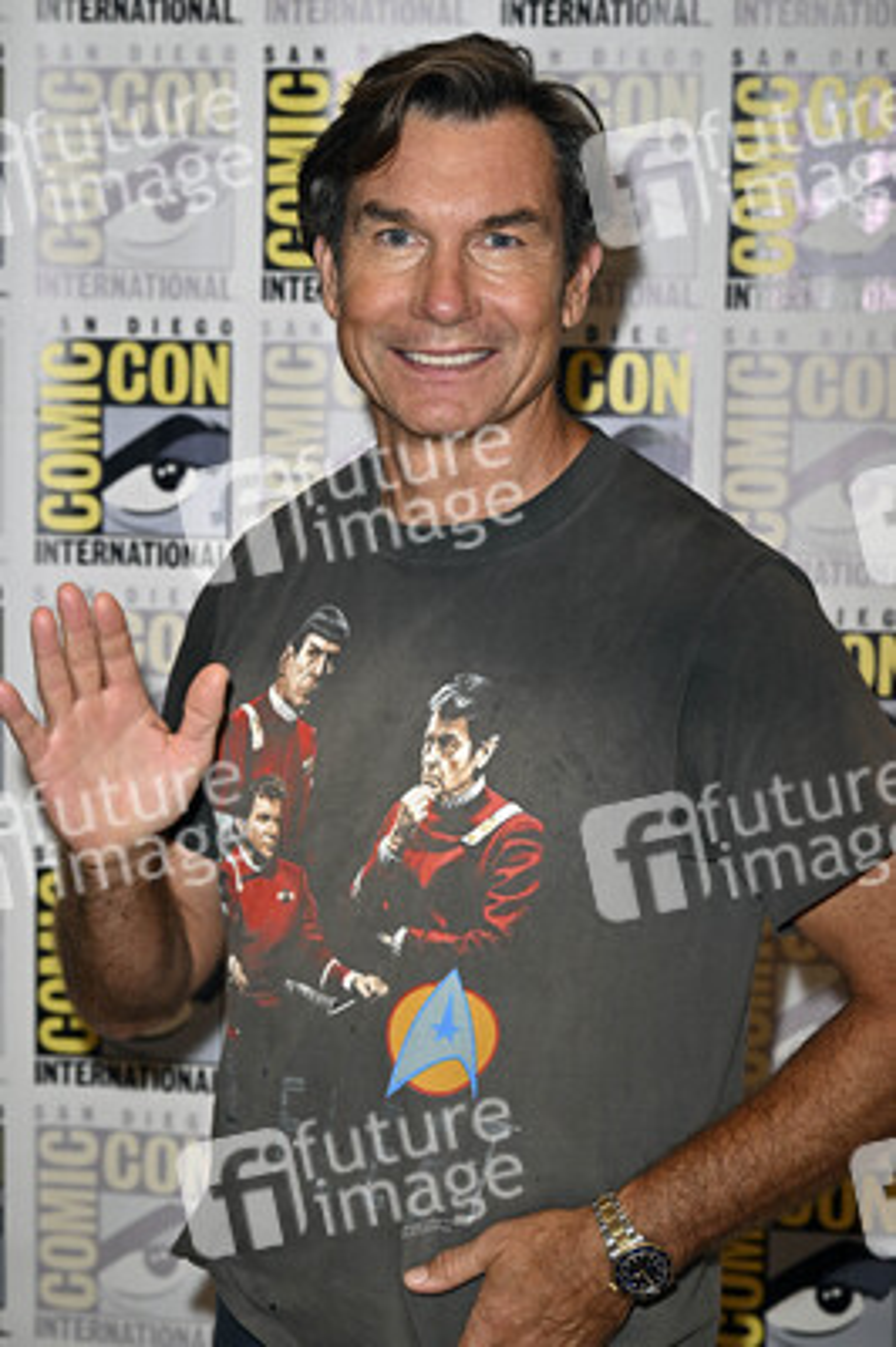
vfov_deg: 24.2
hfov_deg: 16.2
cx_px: 448
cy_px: 674
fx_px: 3141
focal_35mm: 84
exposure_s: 1/250
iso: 2000
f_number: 6.3
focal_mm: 84
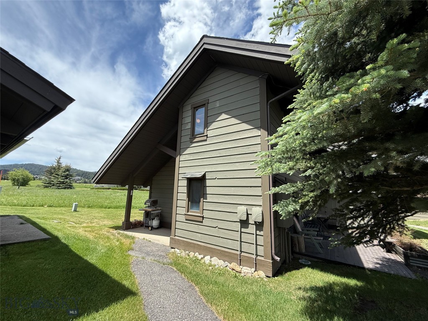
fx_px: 173
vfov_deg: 85.7
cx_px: 214
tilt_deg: +10.1
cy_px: 160
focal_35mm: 14
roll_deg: -1.9
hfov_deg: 102.1
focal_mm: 2.22
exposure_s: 1/1312
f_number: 2.2
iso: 64
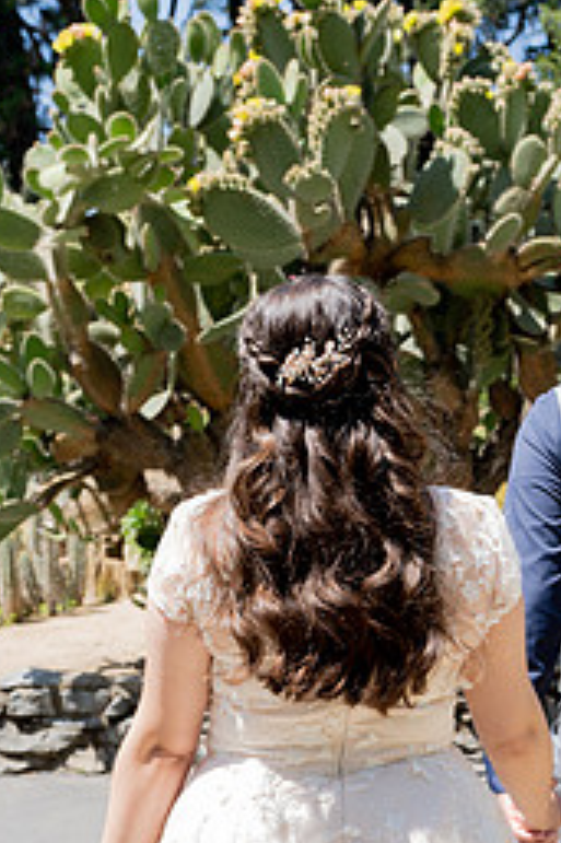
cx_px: 341
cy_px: 617
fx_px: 1311
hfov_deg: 24.1
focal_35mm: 56
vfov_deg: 35.0
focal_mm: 32
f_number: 5.6
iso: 250
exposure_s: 1/320
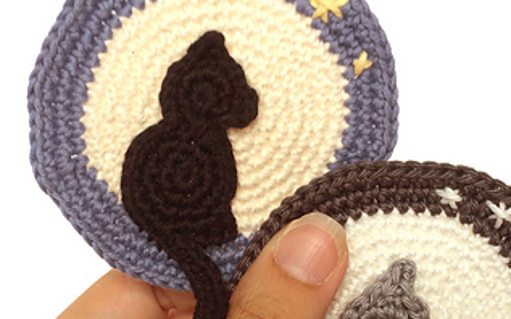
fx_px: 863
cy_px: 277
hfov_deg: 32.9
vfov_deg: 20.6
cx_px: 200
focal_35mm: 62
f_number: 2.2
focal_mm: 4.15
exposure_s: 1/33
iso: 32
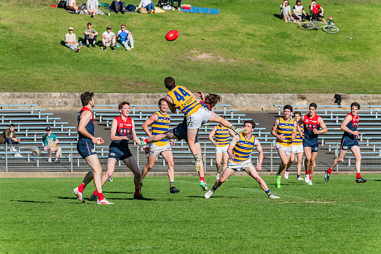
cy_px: 127
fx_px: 3597
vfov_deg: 4.0
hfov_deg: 6.1
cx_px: 190
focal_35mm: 340
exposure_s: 1/1600
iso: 800
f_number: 11
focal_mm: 330
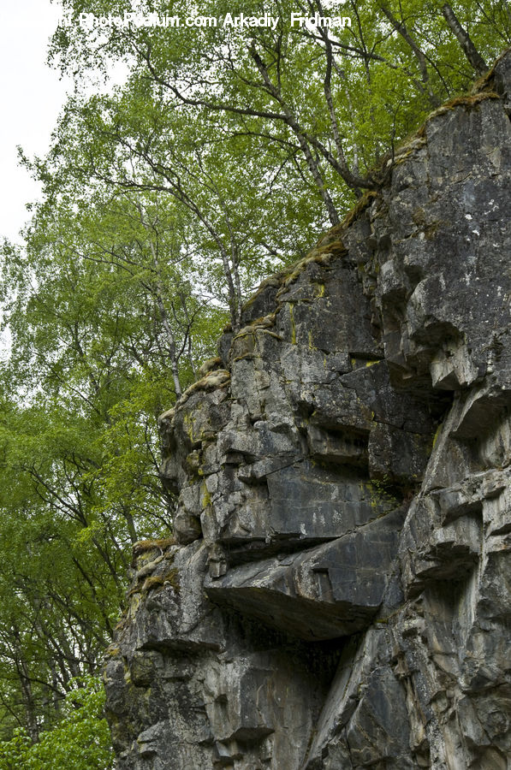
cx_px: 256
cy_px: 385
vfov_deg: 21.0
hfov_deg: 14.0
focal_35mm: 98
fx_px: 2083
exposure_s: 1/160
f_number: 8
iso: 320
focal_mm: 65
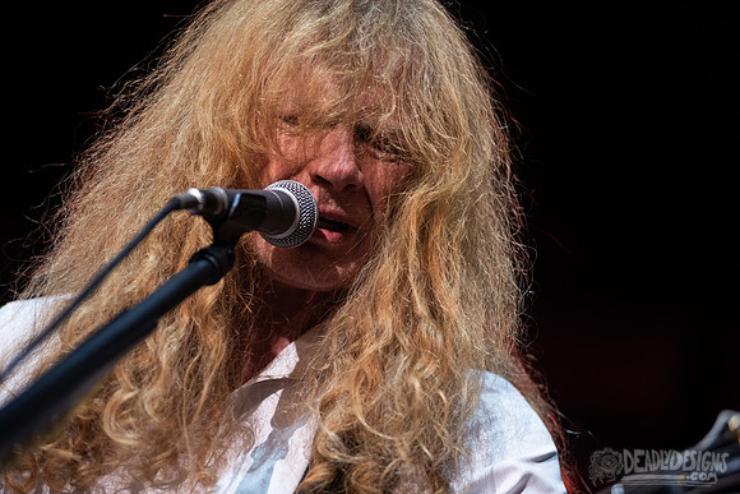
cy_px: 247
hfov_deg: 11.1
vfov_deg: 7.4
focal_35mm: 185
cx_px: 370
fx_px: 3803
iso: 2000
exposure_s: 1/400
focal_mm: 185
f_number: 3.2
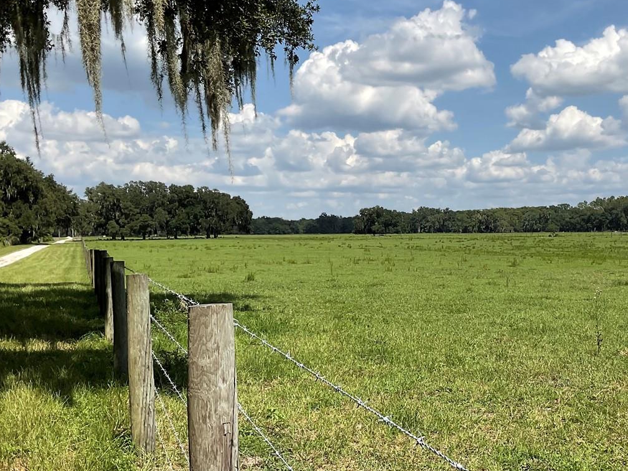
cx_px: 414
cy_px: 264
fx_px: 835
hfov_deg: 40.8
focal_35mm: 46
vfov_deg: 31.5
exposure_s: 1/2427
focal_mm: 3
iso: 16
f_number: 1.8
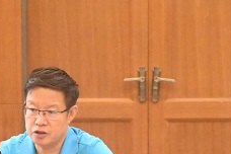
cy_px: 121
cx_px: 86
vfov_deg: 5.1
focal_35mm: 271
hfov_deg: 7.6
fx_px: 1740
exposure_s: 1/125
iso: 25600
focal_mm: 75
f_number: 7.1
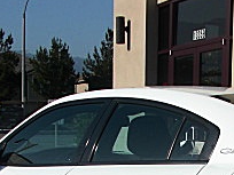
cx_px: 248
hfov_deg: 16.9
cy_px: 264
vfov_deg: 12.5
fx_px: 764
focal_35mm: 113
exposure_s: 1/200
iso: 50
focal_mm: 6.3
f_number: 7.9
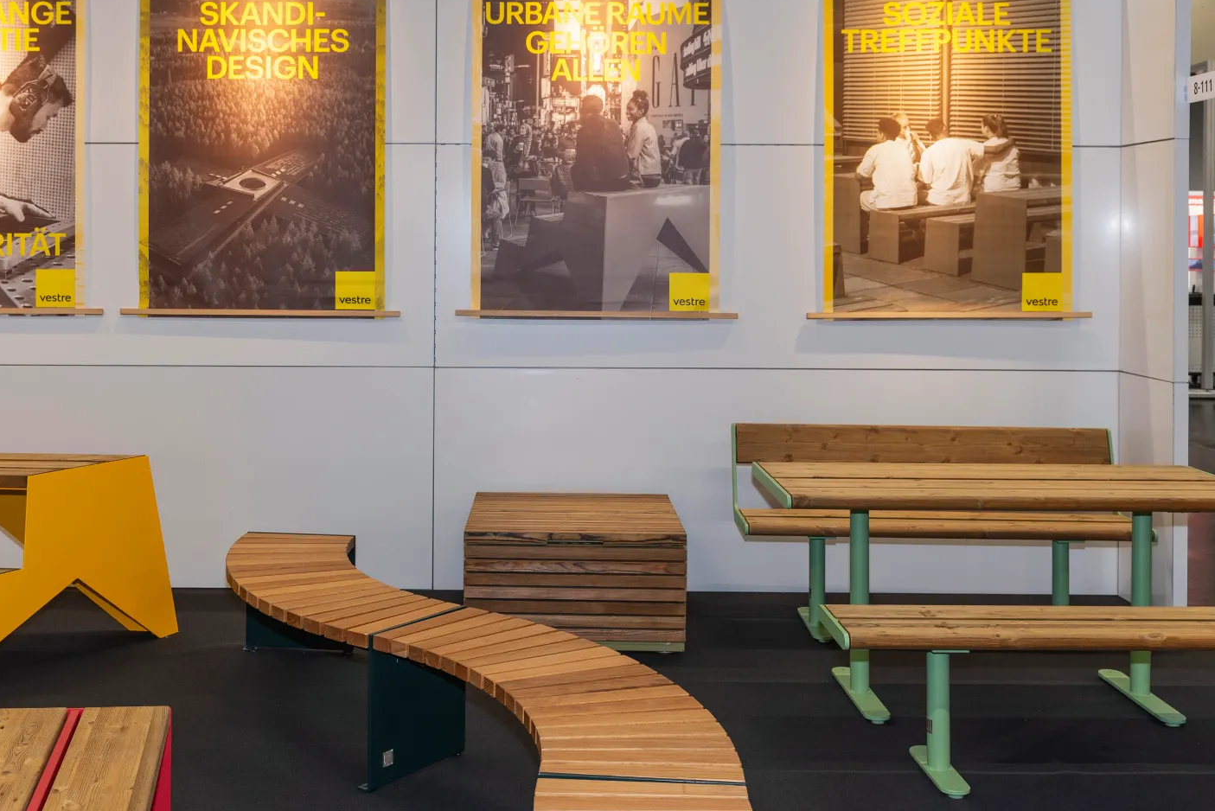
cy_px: 494
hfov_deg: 47.0
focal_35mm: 41
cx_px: 455
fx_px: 1384
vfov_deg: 32.5
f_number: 5.6
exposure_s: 1/20
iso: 400
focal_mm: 30
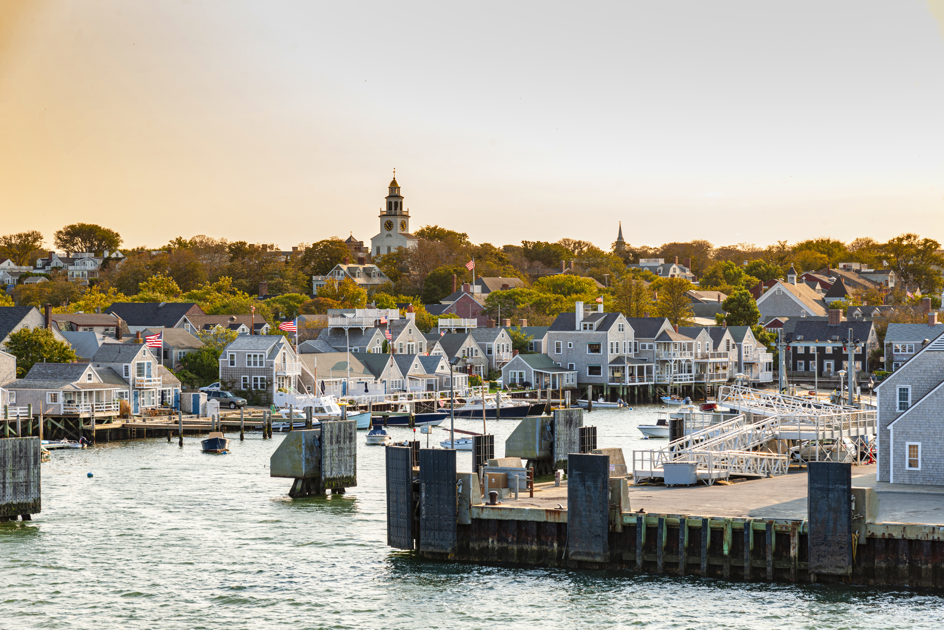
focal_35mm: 92
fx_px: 2412
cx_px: 472
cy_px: 315
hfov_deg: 22.1
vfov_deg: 14.9
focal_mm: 92
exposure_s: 1/100
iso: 100
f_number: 8
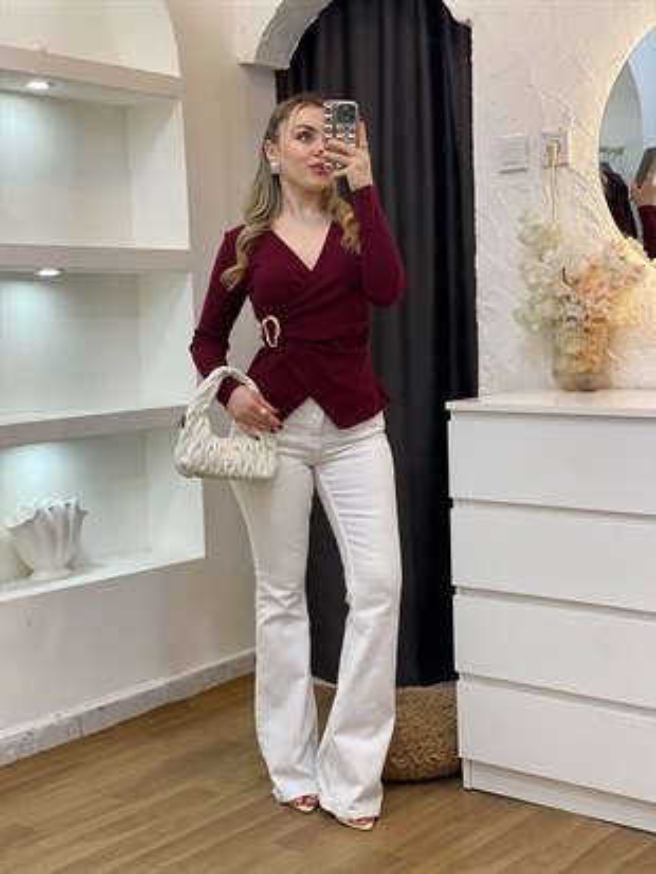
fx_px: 1313
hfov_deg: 28.0
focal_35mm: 52
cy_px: 437
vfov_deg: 36.8
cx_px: 328
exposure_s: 1/100
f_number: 2
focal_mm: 6
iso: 100
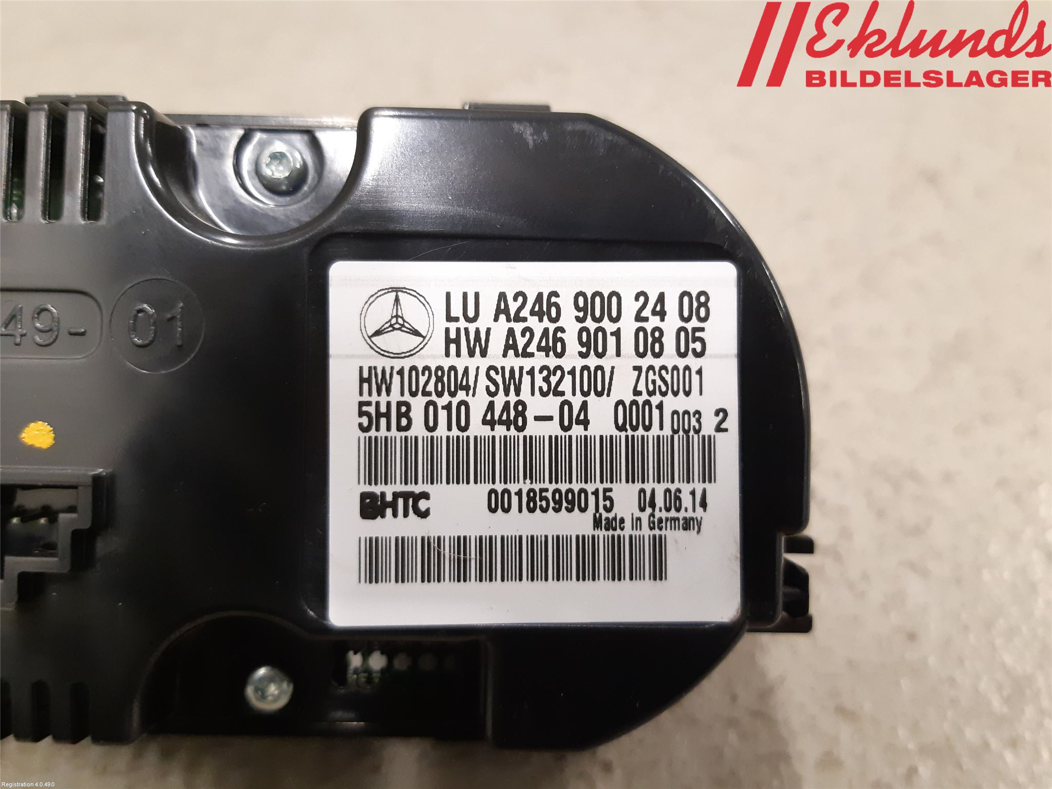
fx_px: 790
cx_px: 526
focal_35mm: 26
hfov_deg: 67.3
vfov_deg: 53.1
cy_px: 394
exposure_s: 1/50
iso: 250
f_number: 1.7
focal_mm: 3.93
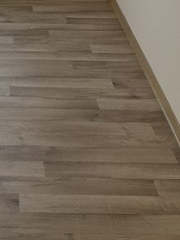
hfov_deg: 15.9
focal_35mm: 90
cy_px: -5
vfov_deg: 21.0
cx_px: -25
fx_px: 624
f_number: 2.4
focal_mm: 4.3
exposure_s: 1/339
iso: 50
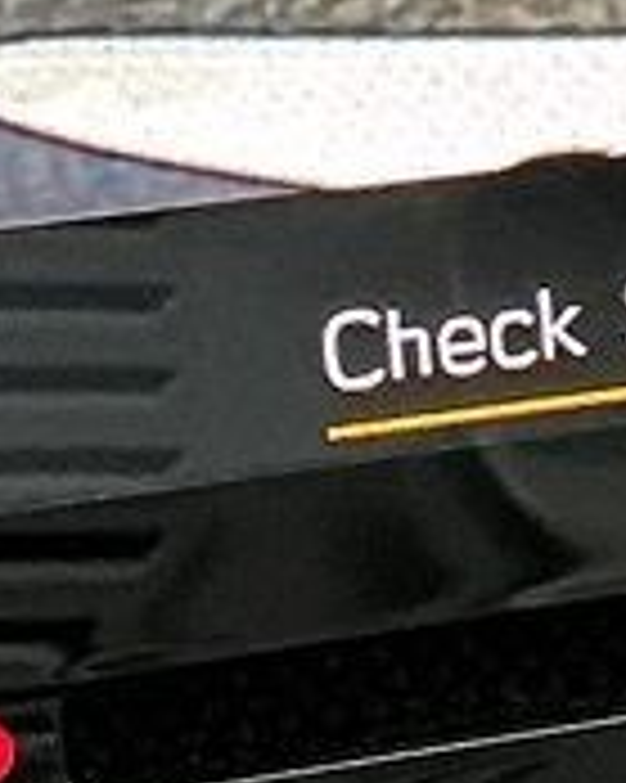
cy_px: -702
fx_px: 6027
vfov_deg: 7.2
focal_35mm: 260
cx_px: 1329
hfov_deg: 5.8
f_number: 1.8
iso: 64
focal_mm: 3
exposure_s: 1/75
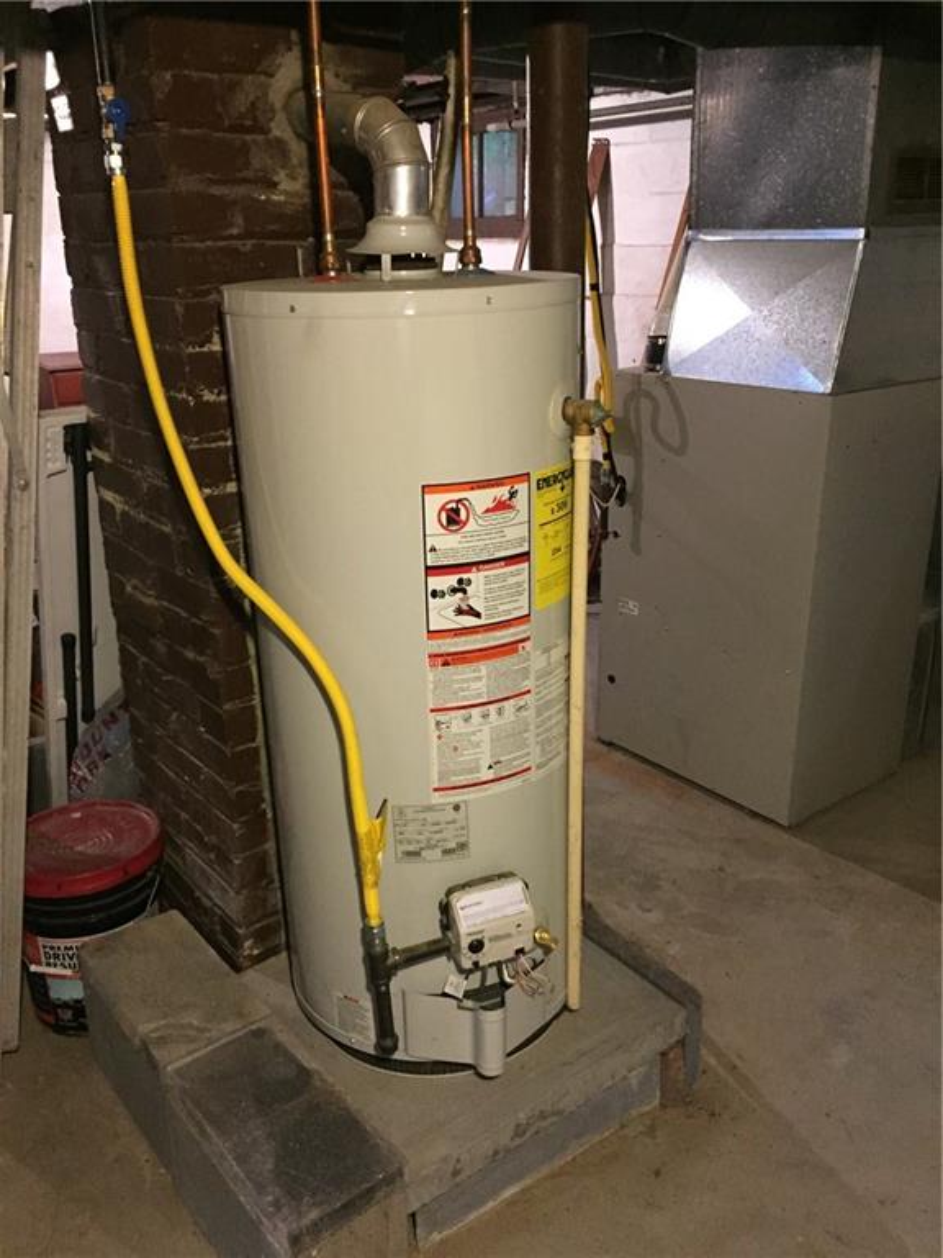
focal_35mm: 29
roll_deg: +0.2
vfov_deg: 61.7
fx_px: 1053
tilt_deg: -19.6
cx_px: 472
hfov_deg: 48.2
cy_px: 629
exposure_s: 1/15
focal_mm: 4.15
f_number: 2.2
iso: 250
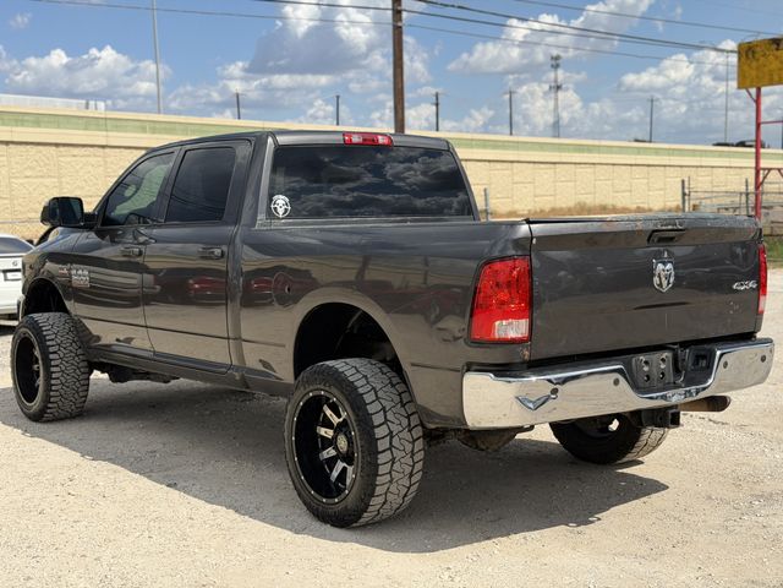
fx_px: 1086
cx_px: 392
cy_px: 294
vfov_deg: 30.3
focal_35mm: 48
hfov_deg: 39.7
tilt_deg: -5.9
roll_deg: +1.7
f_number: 1.78
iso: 80
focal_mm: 6.76
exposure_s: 1/7143
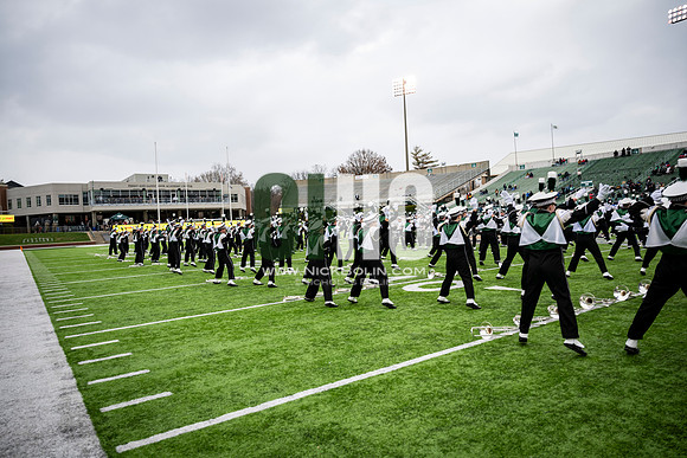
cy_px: 229
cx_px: 344
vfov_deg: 53.2
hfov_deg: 73.7
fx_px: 458
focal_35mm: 24
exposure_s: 1/500
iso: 100
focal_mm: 24
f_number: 2.8
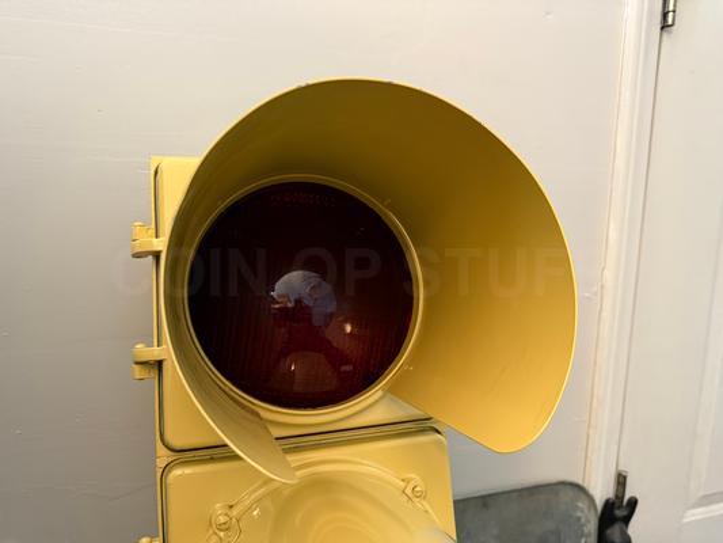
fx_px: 501
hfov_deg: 71.6
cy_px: 272
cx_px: 362
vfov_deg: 56.8
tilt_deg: -7.8
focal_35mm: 24
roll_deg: -1.6
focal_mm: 6.76
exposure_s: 1/60
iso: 640
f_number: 1.78
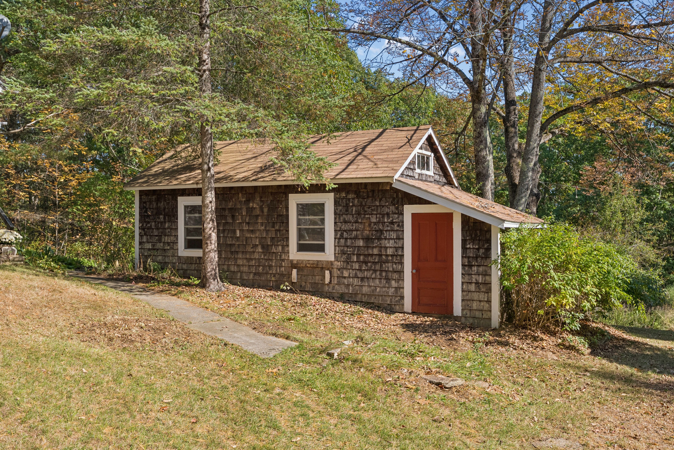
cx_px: 337
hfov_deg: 56.5
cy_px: 225
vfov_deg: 39.5
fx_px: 628
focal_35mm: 34
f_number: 7.1
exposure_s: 1/500
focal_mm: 33.5
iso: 320
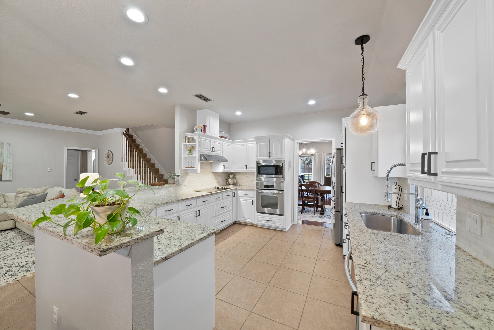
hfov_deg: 112.6
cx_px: 247
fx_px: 165
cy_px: 165
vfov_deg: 90.1
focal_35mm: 12
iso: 640
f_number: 9
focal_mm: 12
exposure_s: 1/3
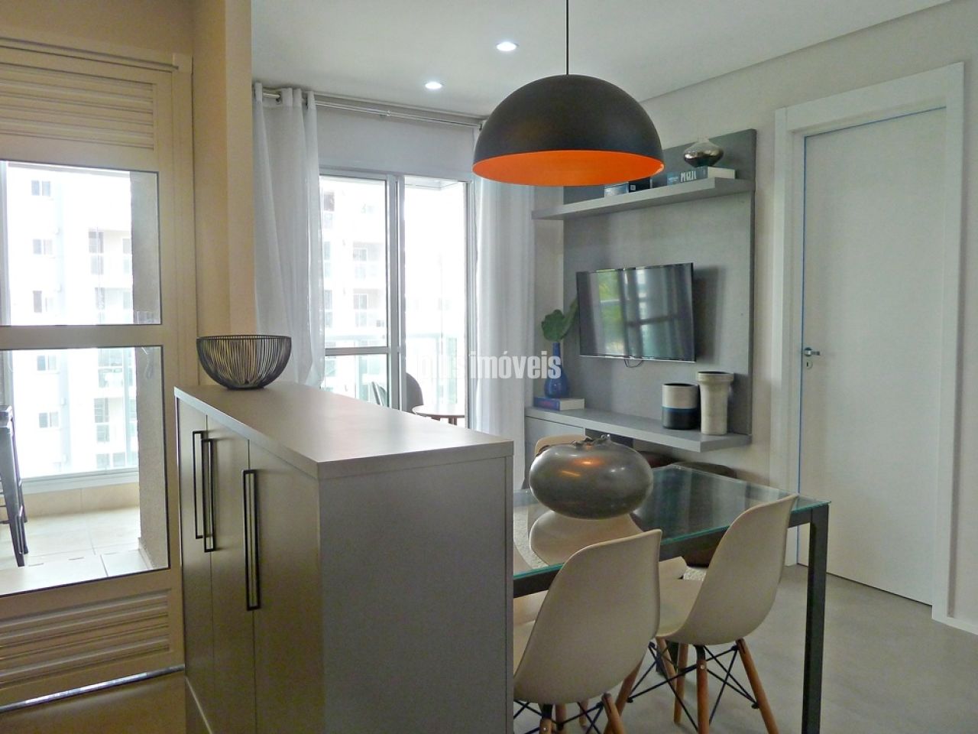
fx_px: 706
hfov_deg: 69.4
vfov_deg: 54.9
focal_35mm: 25
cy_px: 367
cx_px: 489
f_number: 3.3
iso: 125
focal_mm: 4.1
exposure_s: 1/50
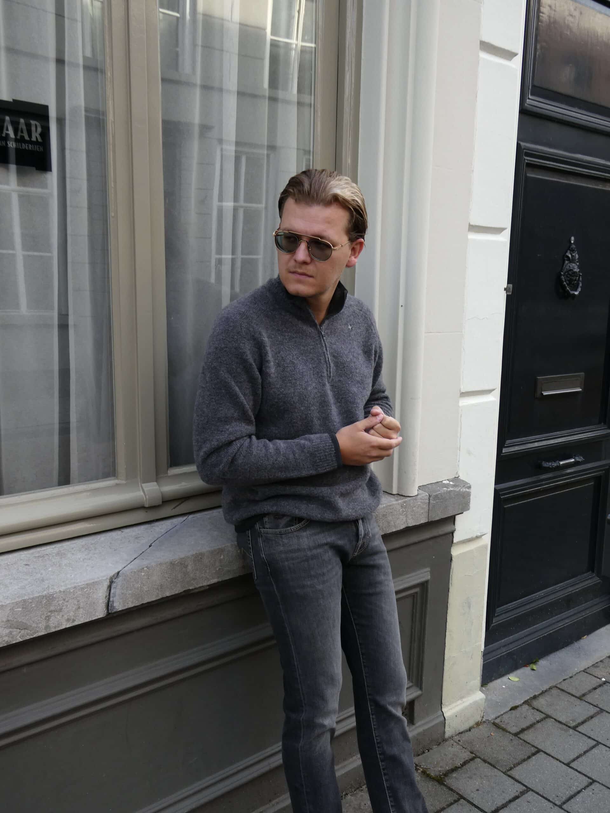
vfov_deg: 58.4
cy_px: 406
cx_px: 305
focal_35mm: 31
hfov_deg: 45.4
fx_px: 728
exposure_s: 1/100
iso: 80
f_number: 3.5
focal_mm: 5.4
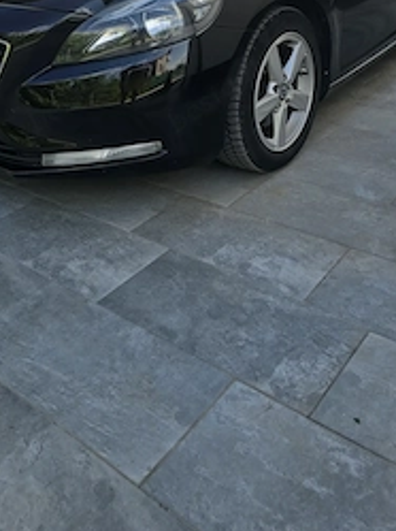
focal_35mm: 37
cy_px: 117
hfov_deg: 38.5
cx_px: 181
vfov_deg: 47.8
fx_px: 566
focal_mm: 6.3
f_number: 1.7
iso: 12
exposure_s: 1/523
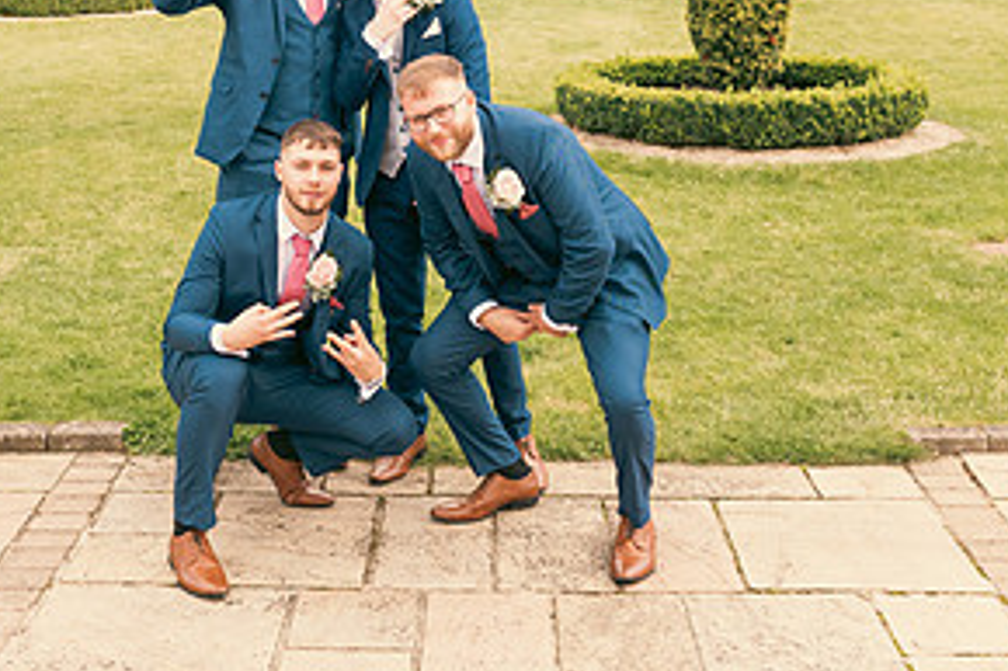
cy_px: 9
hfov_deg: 36.8
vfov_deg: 24.0
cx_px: 428
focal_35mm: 54
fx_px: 1511
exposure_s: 1/200
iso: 200
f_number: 6.3
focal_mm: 27
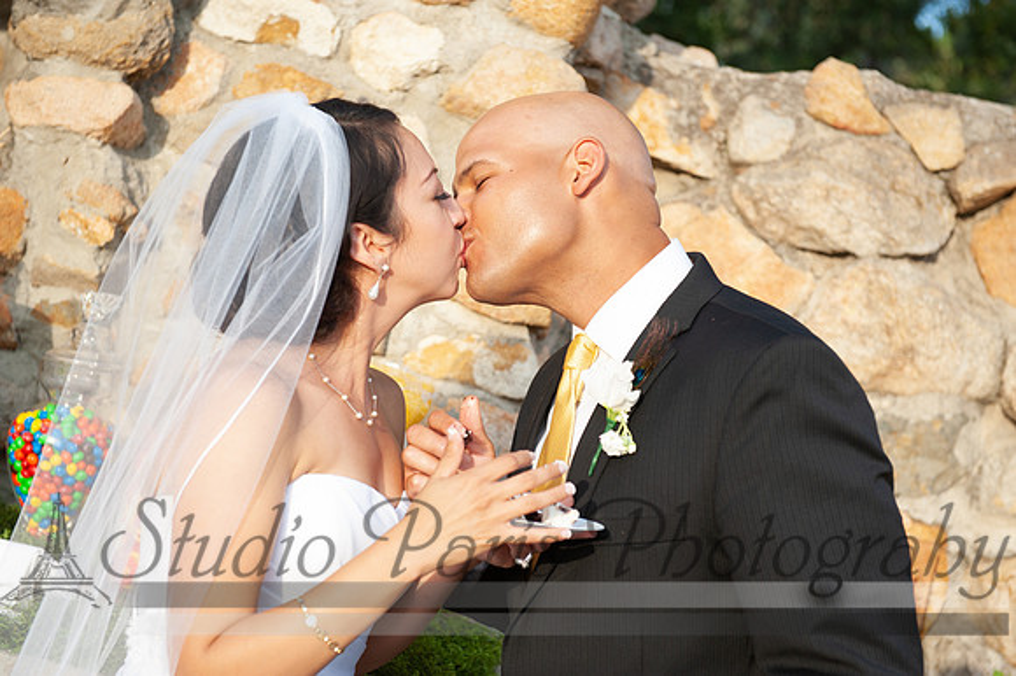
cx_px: 508
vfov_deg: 19.4
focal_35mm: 70
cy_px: 338
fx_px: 1974
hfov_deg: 28.9
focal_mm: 70
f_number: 4.5
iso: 200
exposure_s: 1/400
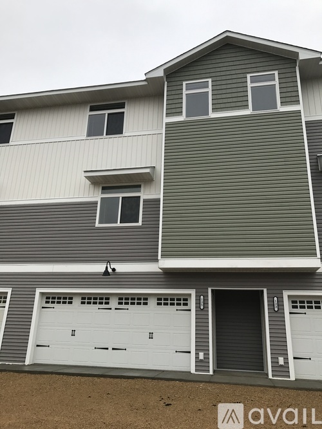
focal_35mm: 28
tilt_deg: +20.6
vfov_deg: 63.5
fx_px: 347
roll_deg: -3.7
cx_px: 161
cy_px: 214
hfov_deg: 49.7
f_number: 1.8
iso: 20
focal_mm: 3.99
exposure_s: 1/541
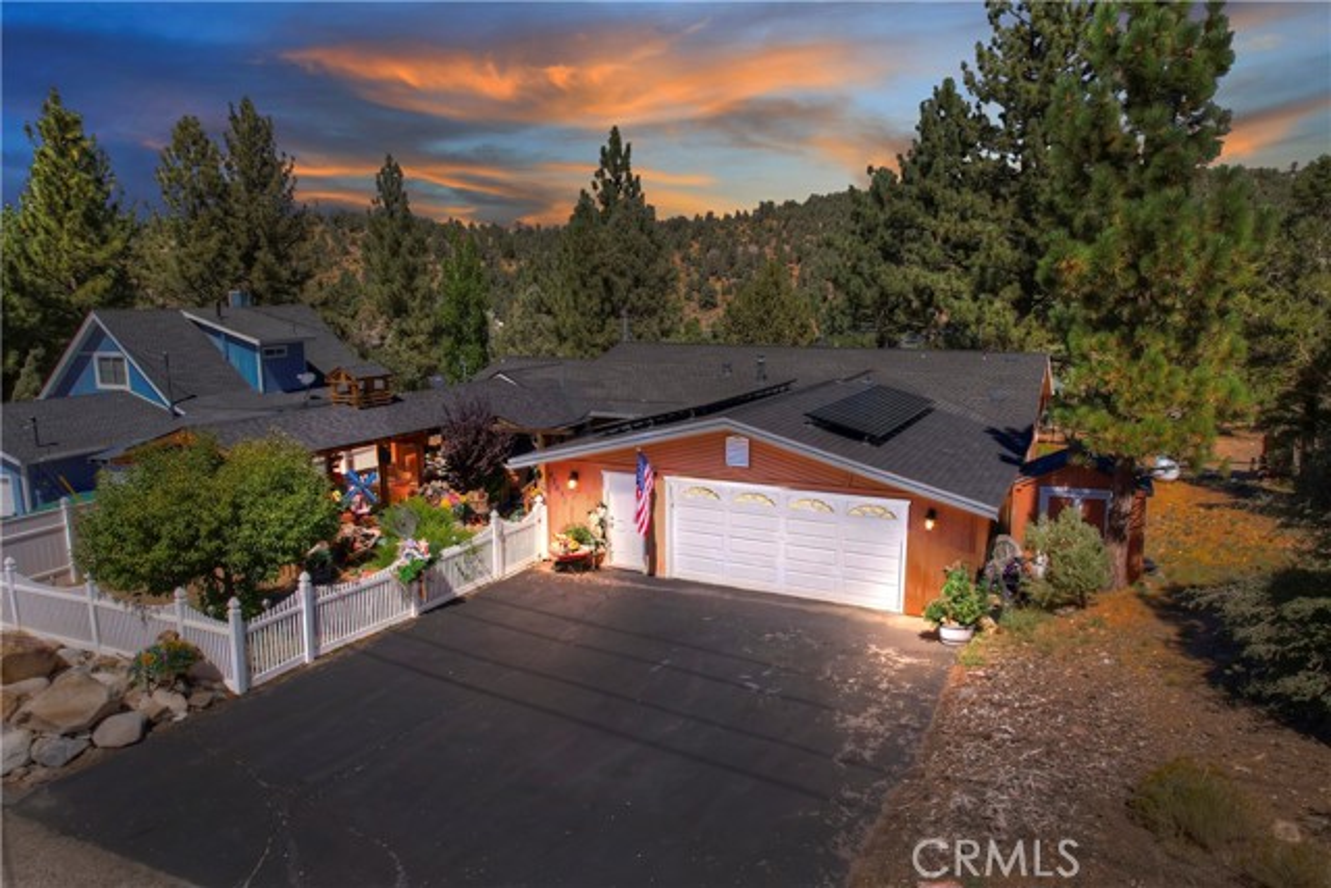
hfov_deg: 78.6
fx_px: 814
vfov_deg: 57.3
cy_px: 444
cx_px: 666
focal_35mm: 22
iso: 100
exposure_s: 1/3000
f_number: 2.8
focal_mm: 8.4
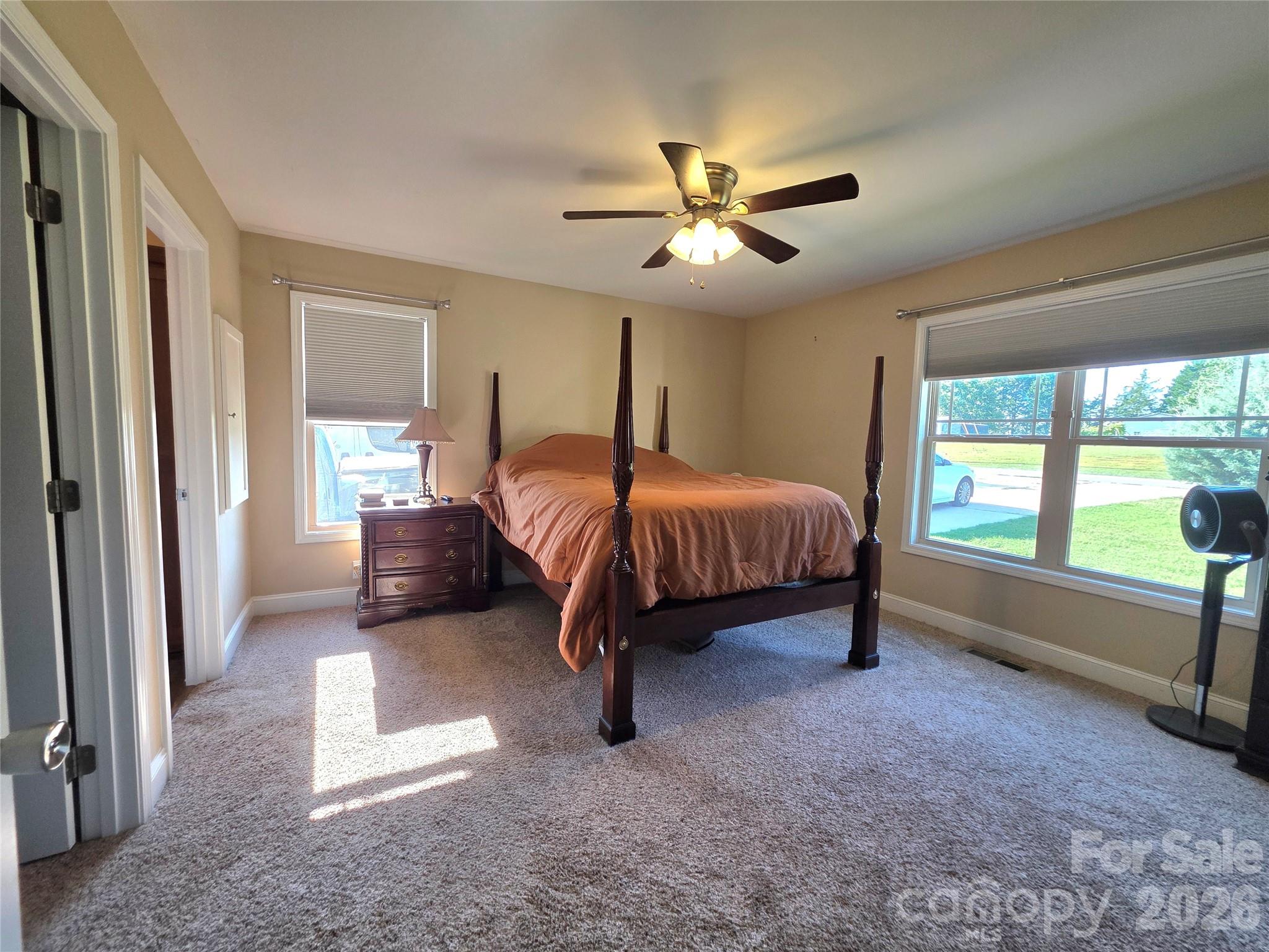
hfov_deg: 106.2
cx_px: 634
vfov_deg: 89.9
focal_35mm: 13
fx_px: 477
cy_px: 476
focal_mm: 2.2
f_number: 1.9
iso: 100
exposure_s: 1/120
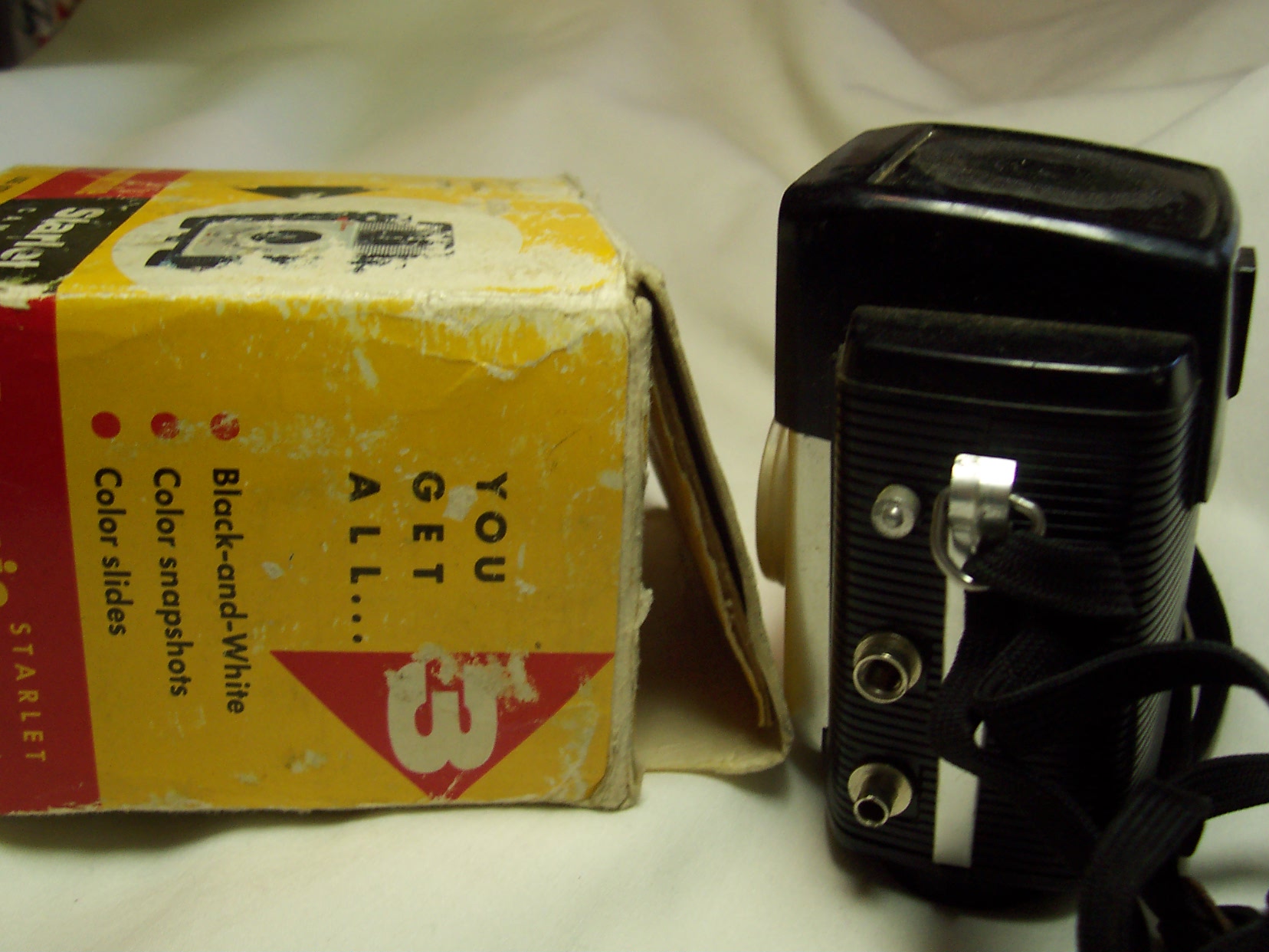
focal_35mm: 37
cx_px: 634
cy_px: 476
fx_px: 1356
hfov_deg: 50.1
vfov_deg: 38.7
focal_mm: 5.6
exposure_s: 1/60
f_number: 2.8
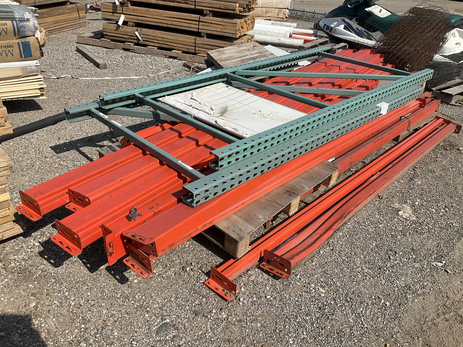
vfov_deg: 48.2
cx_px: 232
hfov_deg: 61.7
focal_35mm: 29
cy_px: 174
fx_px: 388
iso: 25
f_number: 1.8
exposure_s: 1/2227
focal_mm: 3
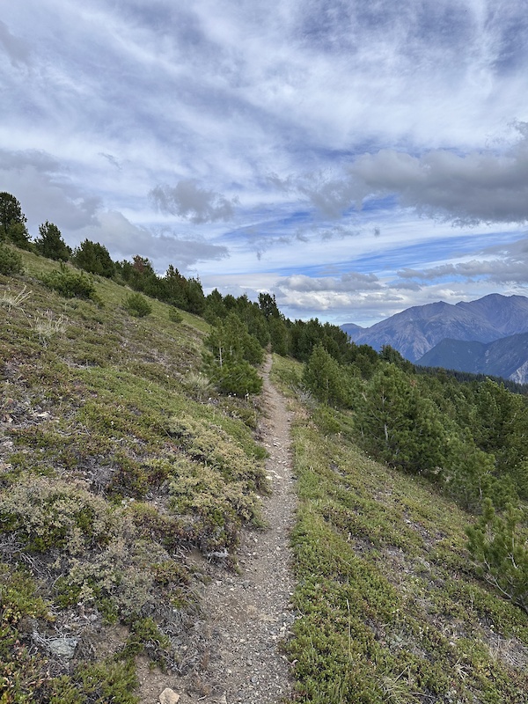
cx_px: 264
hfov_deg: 56.8
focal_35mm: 24
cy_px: 352
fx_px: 488
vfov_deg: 71.6
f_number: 1.78
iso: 80
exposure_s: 1/3597
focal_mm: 6.86
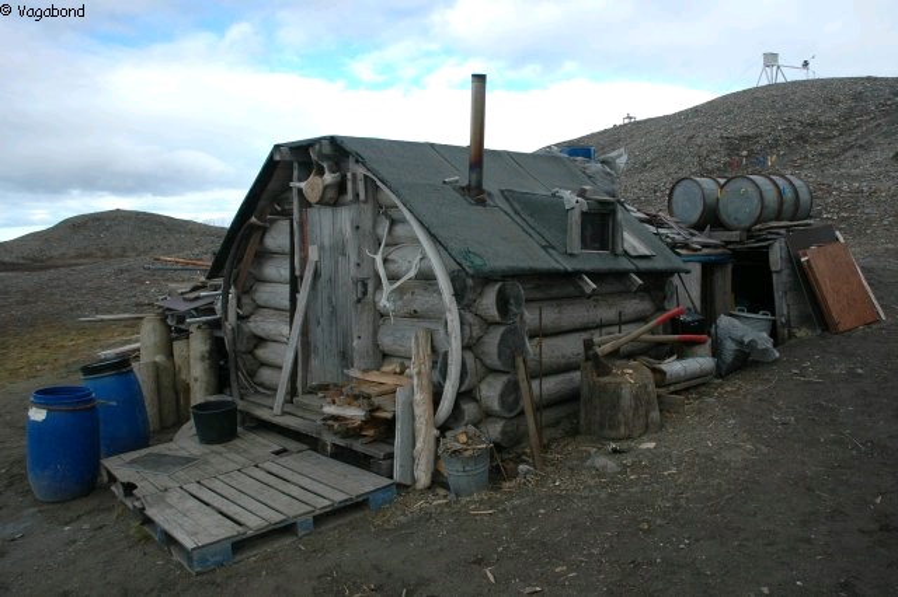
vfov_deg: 47.9
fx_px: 673
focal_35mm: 27
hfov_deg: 67.4
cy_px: 298
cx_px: 449
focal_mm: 18
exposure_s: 1/250
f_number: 8
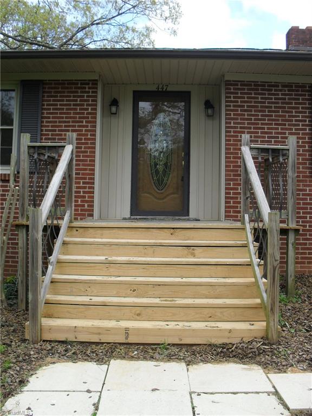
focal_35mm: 35
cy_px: 208
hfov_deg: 40.7
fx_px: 421
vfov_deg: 52.6
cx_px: 156
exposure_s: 1/500
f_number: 3.2
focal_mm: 6.3
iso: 100
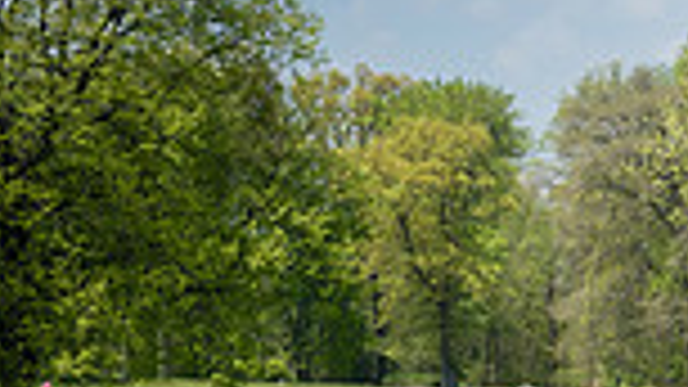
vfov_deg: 8.3
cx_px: 1129
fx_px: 2535
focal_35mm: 139
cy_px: 740
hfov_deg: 14.1
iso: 200
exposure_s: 1/500
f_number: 7.1
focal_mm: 35
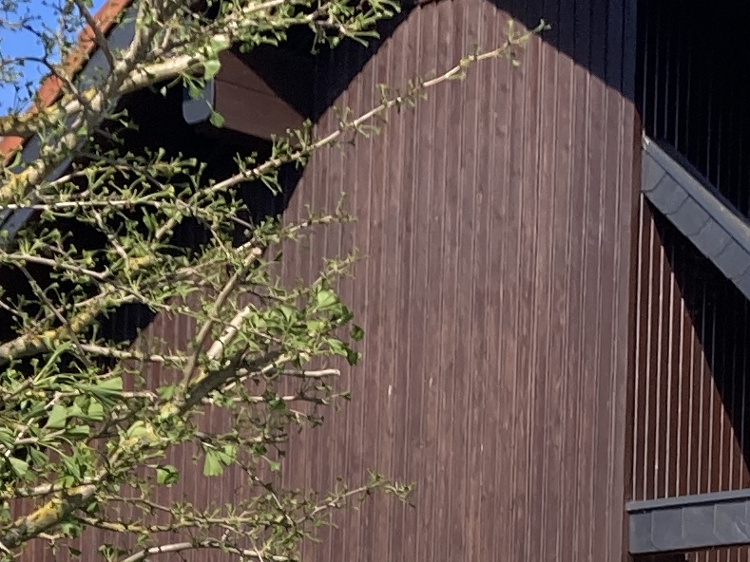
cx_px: -113
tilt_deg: +1.3
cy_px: 1001
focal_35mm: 143
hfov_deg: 13.5
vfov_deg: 9.9
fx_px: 3099
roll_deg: -1.4
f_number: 1.8
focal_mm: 3.99
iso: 20
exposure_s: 1/1779
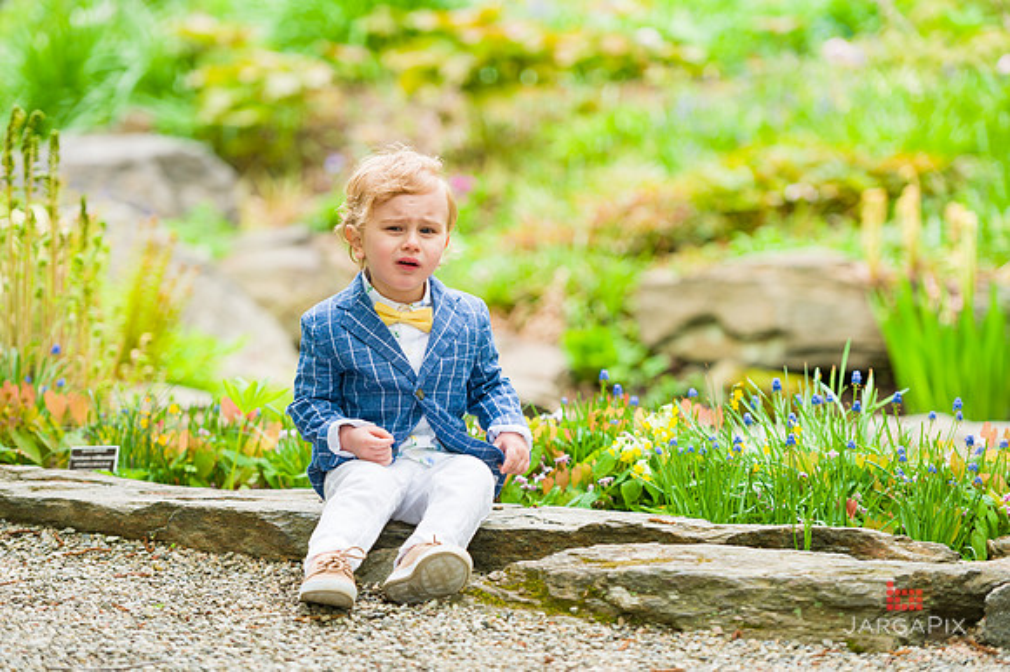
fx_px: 3645
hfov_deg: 15.8
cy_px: 336
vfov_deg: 10.5
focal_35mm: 130
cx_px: 505
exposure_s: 1/320
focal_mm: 130
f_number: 3.2
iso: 200
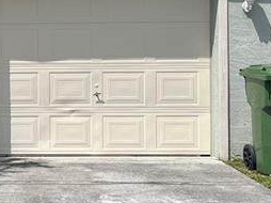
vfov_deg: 14.0
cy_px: 54
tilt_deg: -2.2
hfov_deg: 17.8
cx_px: -55
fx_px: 821
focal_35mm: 105
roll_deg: +1.3
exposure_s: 1/5848
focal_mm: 5.1
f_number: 1.6
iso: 50
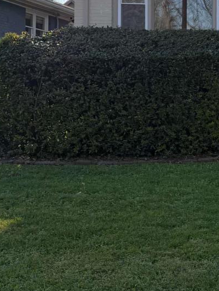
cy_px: 95
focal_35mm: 72
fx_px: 607
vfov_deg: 26.9
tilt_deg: +0.1
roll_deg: -0.8
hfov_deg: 18.5
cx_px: 313
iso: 100
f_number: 1.78
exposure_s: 1/3021
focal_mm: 6.76
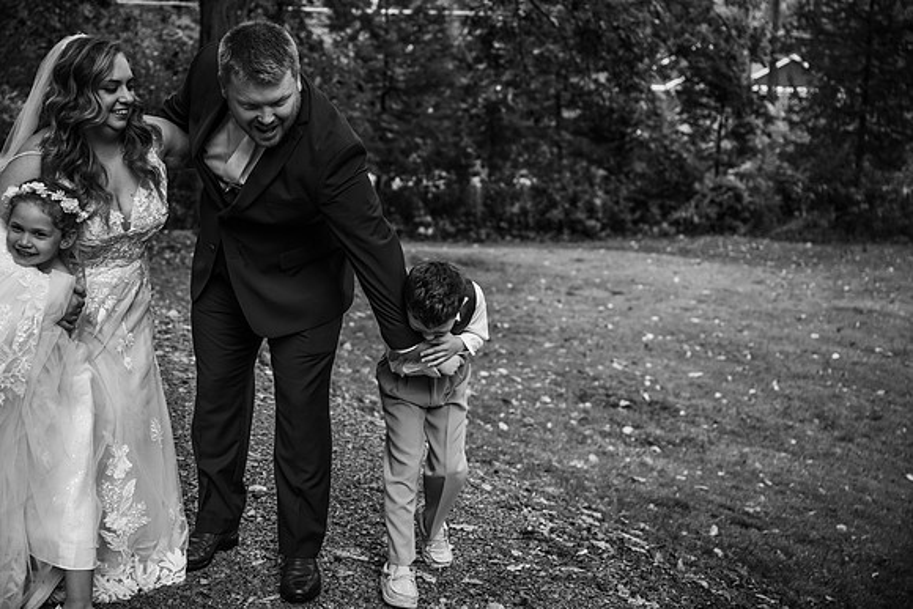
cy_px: 304
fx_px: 1141
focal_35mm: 45
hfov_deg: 43.6
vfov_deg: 29.9
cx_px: 456
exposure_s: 1/500
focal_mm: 45
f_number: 3.2
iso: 200
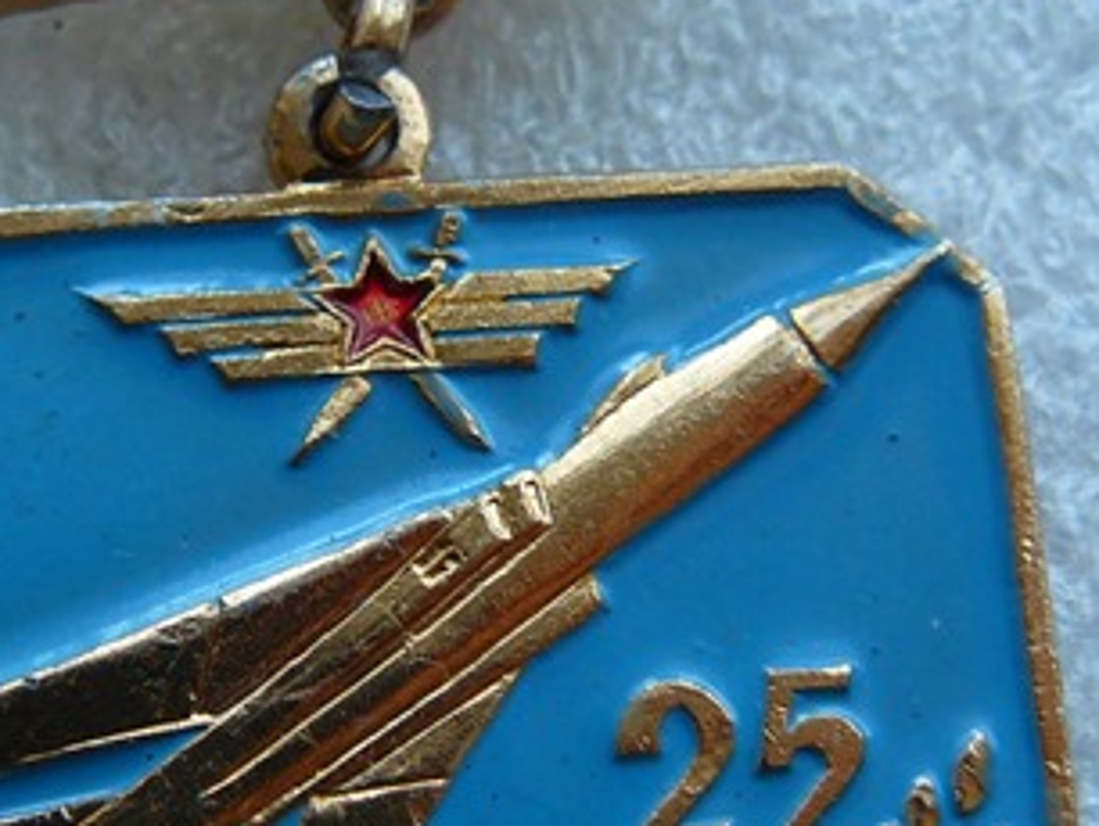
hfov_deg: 20.6
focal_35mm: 94
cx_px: 212
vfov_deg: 15.7
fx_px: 2987
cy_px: 395
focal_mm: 6
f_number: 2.8
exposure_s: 1/50
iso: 100
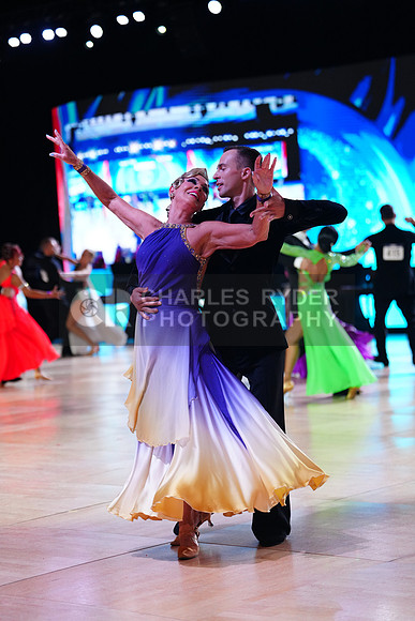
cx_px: 208
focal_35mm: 91
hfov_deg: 15.0
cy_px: 310
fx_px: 1572
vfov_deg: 22.4
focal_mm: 91
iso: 2000
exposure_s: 1/500
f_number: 2.8
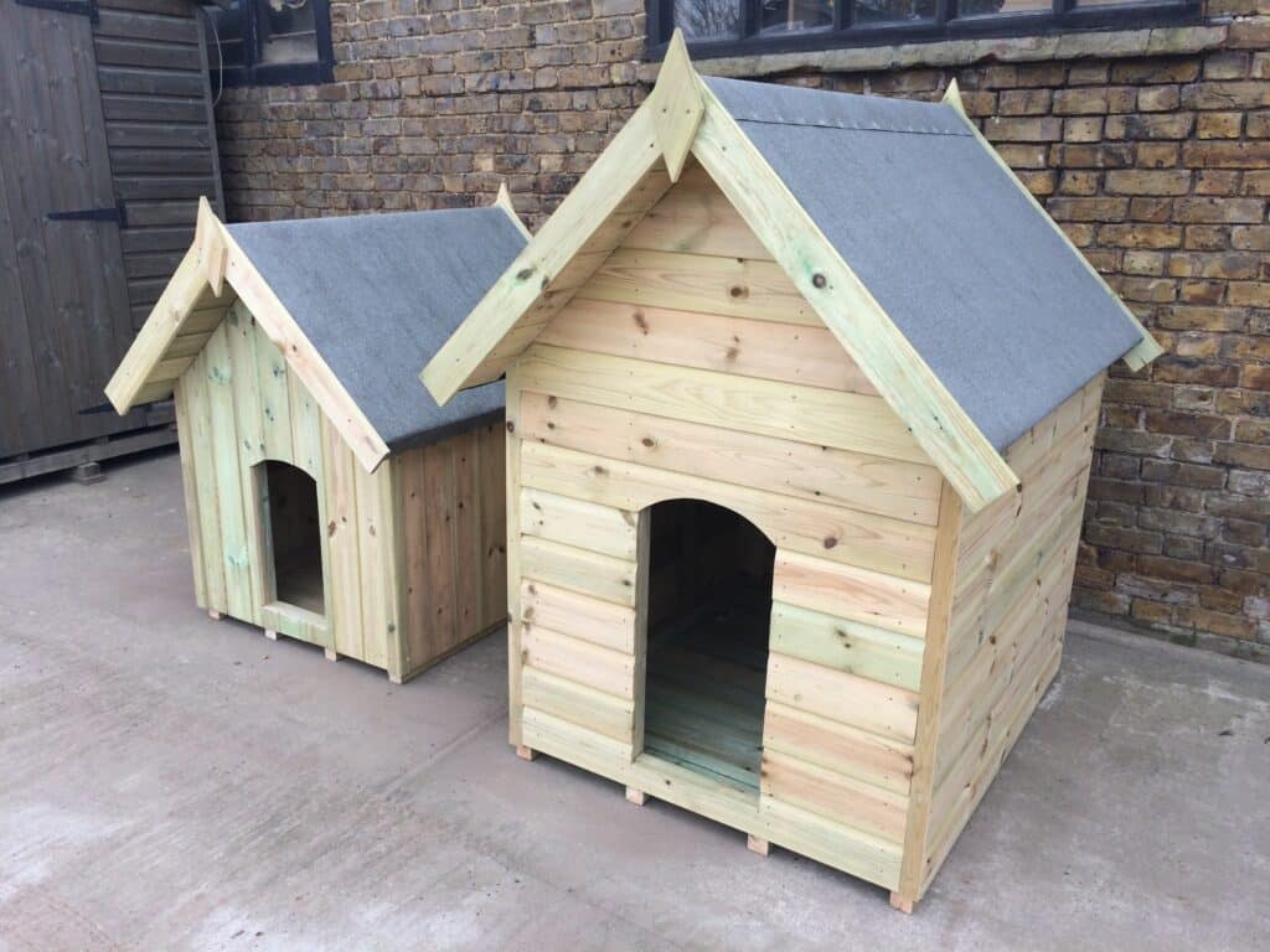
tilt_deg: -18.1
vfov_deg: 48.2
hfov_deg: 61.7
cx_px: 635
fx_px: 1064
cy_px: 476
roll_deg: +0.7
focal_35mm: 29
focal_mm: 4.15
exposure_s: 1/383
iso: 32
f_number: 2.2
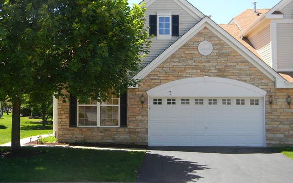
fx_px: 399
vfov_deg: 25.8
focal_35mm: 50
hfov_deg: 40.3
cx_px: 146
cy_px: 84
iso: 80
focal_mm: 8.6
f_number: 3.9
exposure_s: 1/251
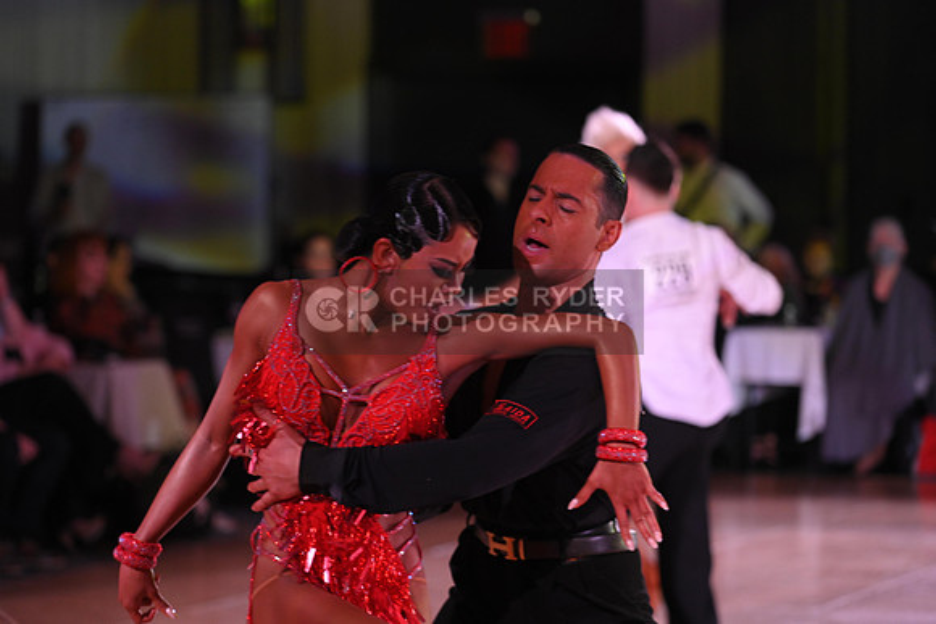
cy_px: 312
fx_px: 3511
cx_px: 468
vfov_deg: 10.2
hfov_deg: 15.2
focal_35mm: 135
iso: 1600
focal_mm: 135
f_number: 4.5
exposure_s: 1/200
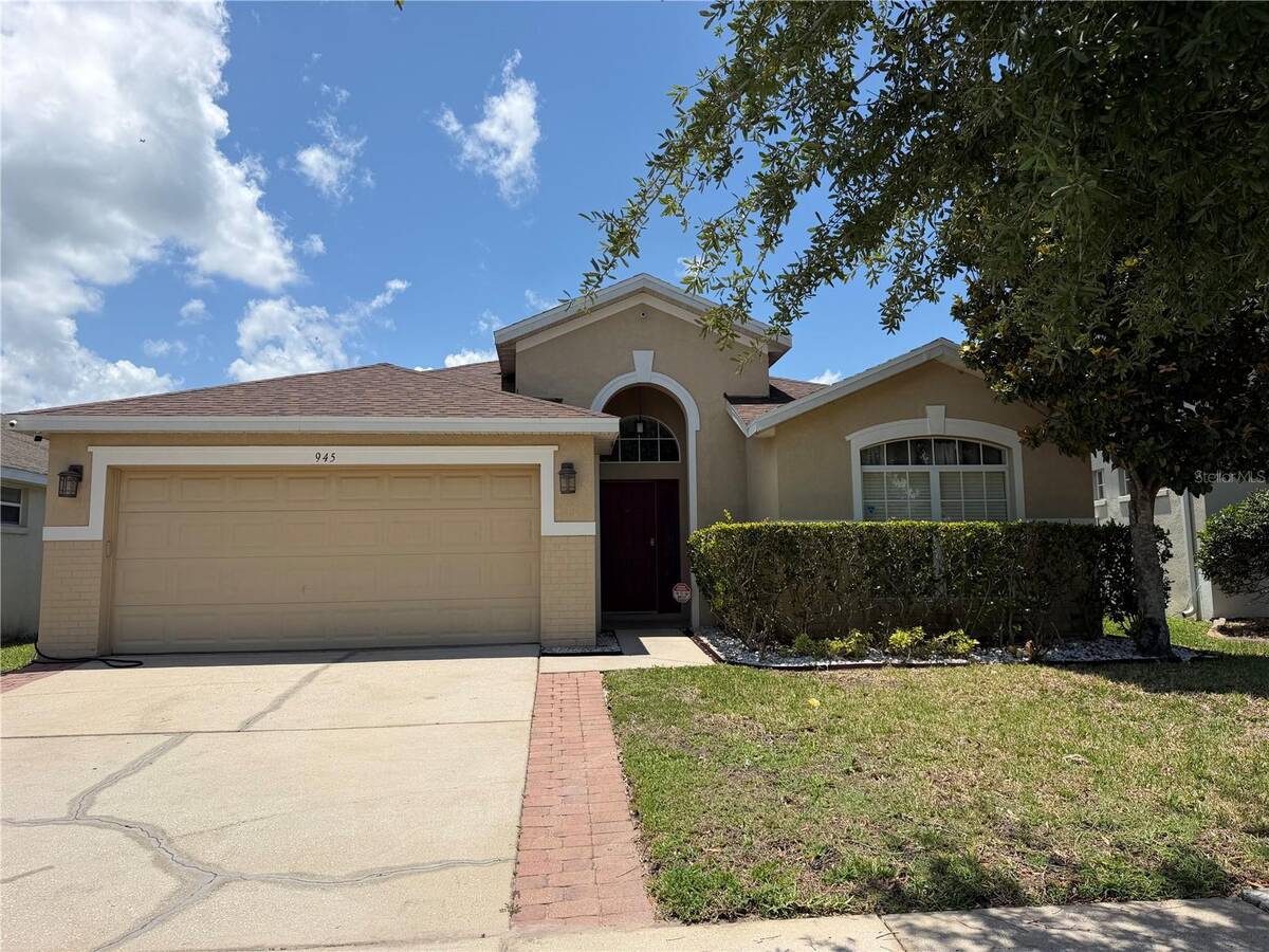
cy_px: 476
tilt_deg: +6.2
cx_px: 634
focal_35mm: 24
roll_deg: +1.3
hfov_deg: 71.6
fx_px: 880
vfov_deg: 56.8
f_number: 1.78
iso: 80
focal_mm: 6.76
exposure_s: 1/6711
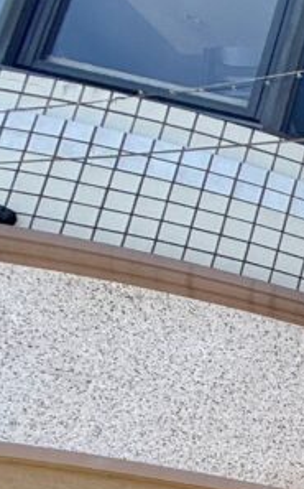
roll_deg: -1.1
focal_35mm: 64
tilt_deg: +14.3
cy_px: 642
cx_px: 1025
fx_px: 850
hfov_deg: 10.0
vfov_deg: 26.8
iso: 50
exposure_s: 1/679
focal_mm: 2.22
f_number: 2.2
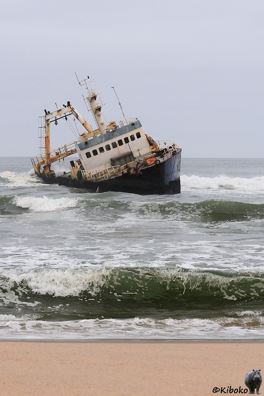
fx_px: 1155
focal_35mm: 105
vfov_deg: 19.5
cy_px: 198
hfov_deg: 13.0
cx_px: 132
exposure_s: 1/640
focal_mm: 70
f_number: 6.3
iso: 400
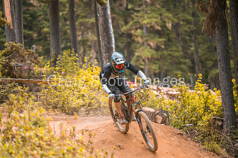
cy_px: 79
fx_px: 1288
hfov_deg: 10.6
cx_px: 119
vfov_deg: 7.0
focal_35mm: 195
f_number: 2.8
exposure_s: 1/1600
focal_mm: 195
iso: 400
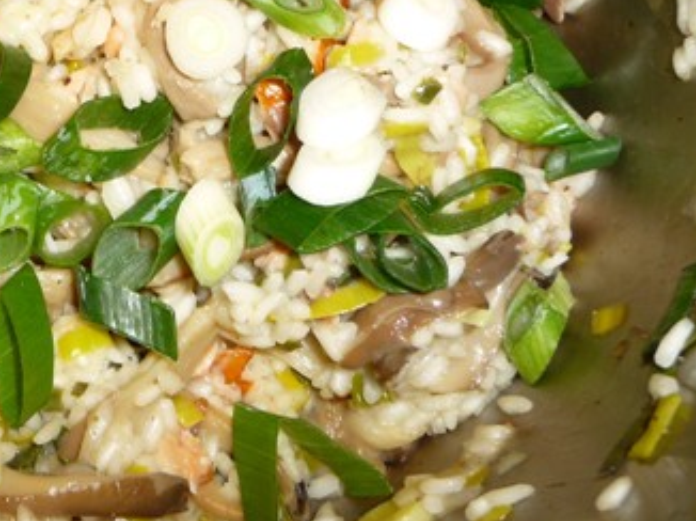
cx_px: 36
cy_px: 15
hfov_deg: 32.7
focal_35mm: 55
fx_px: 1105
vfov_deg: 25.4
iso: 100
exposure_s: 1/30
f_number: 3.3
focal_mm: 4.7
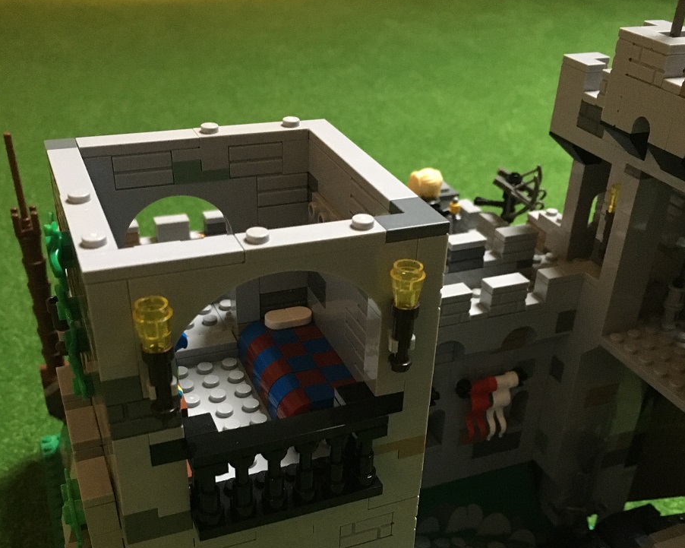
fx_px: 770
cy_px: 378
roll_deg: -0.5
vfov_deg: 38.6
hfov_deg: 48.0
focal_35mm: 38
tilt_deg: -33.8
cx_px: 342
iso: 320
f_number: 2.2
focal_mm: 4.15
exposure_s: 1/17
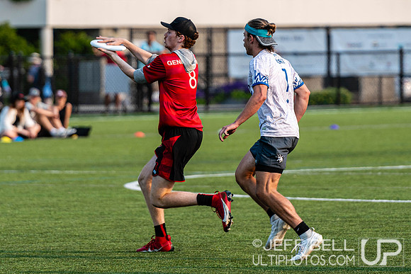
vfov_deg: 2.9
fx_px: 5437
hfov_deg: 4.3
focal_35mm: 476
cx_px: 224
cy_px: 71
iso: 125
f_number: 3.2
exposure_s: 1/1250
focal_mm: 200
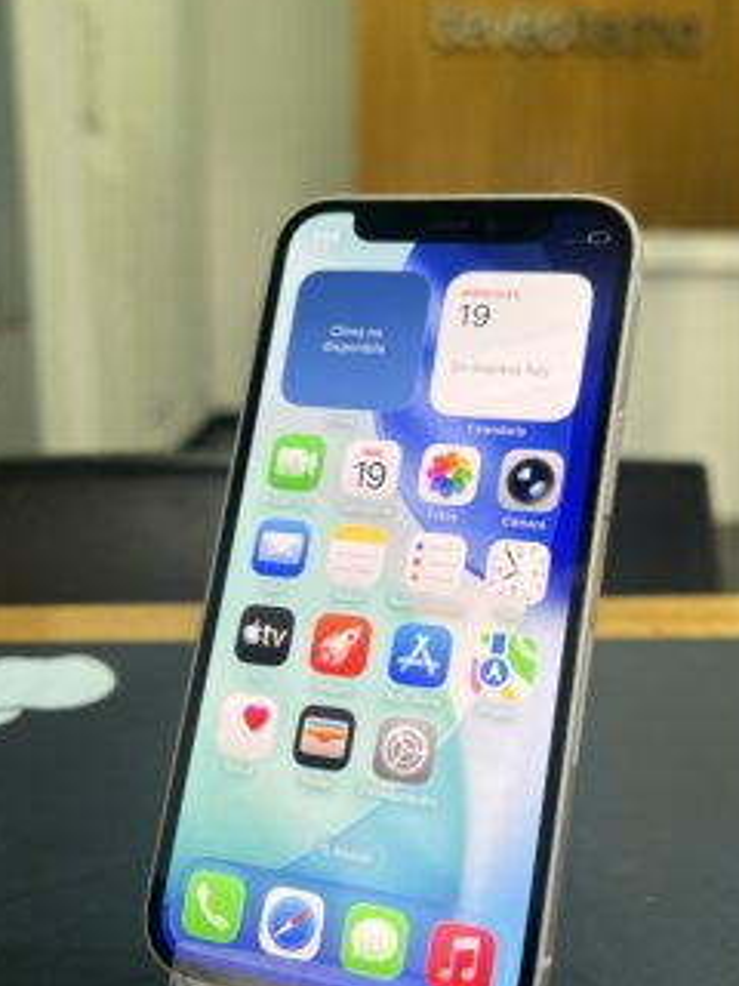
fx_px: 1110
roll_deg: -0.3
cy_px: 548
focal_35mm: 39
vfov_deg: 47.8
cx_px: 437
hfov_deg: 36.7
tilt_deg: -14.3
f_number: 1.5
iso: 40
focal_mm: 5.7
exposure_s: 1/100
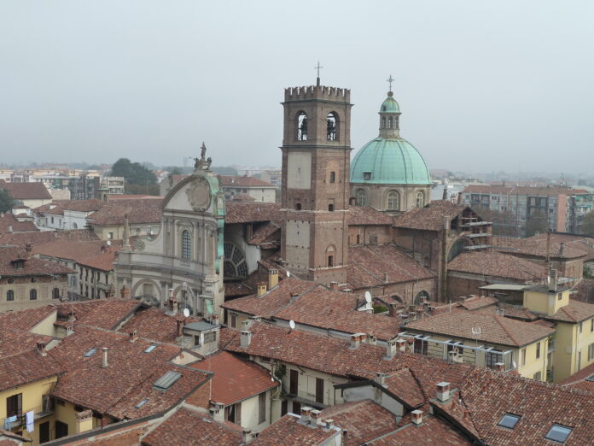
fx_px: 755
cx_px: 297
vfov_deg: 32.9
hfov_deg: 42.9
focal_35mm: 44
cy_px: 223
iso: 125
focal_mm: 7.3
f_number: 4
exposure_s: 1/400
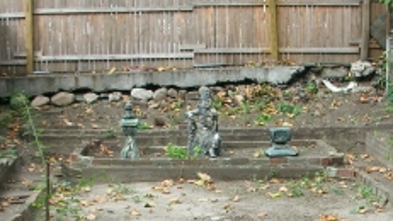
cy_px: 277
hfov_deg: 21.5
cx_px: 238
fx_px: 1032
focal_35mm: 99
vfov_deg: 11.9
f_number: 3
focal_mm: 5.8
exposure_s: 1/30
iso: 57
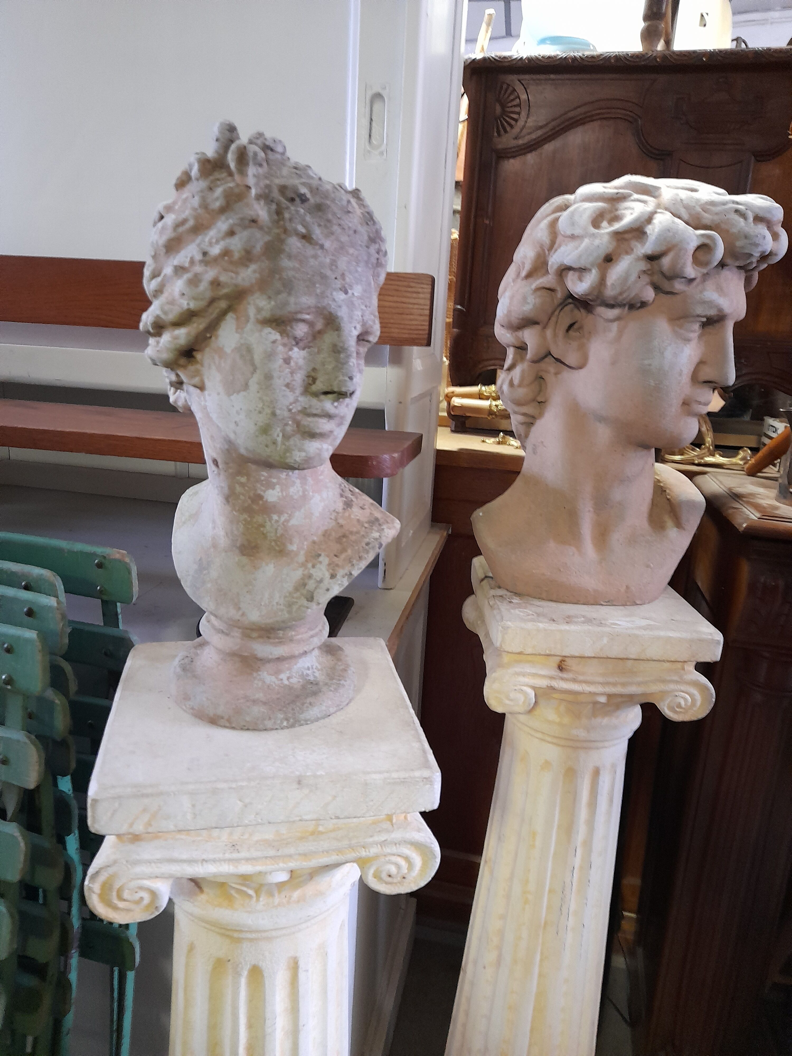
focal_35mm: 25
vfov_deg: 69.4
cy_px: 528
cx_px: 396
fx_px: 763
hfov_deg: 54.9
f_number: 2
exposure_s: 1/25
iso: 400
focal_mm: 4.6
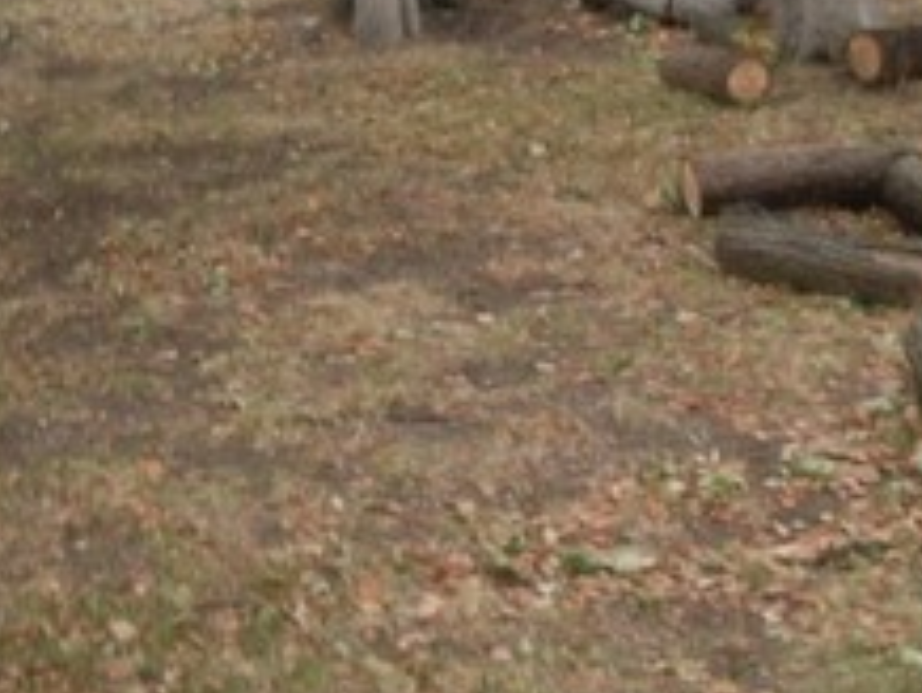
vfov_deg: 16.7
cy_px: 49
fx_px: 2320
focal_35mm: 87
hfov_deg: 22.3
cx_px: 689
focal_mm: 6.3
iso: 80
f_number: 2.8
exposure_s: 1/125
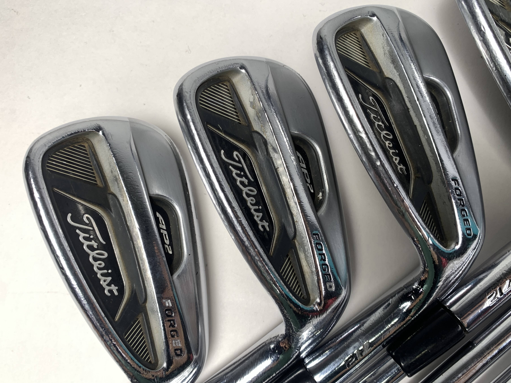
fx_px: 428
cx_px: 247
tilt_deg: -81.6
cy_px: 200
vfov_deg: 48.2
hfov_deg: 61.6
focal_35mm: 29
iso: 40
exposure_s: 1/120
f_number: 1.8
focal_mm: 4.25
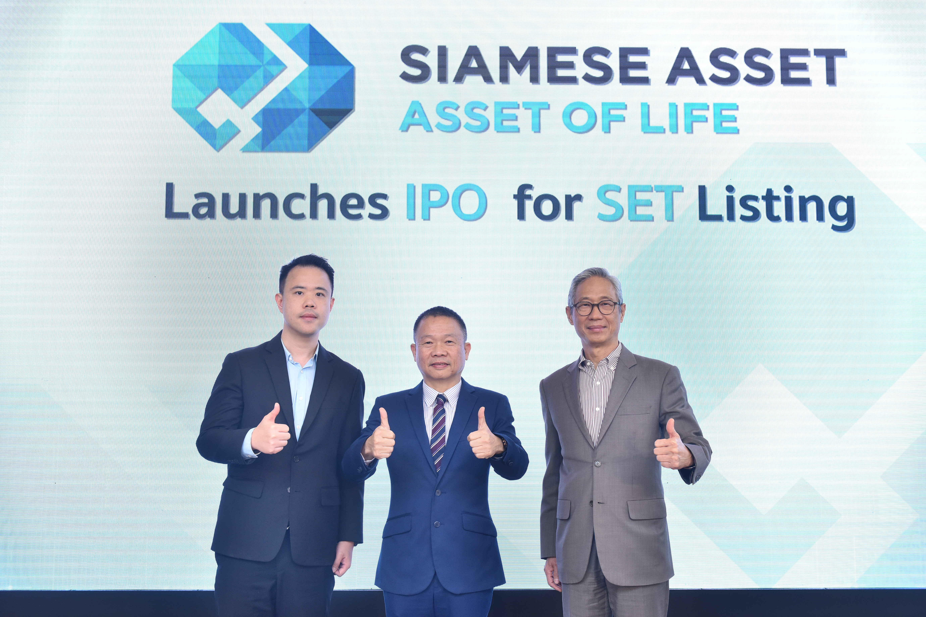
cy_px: 308
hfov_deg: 48.5
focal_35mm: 40
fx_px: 1029
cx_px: 463
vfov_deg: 33.4
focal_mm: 40
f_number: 5
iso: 1000
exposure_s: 1/200
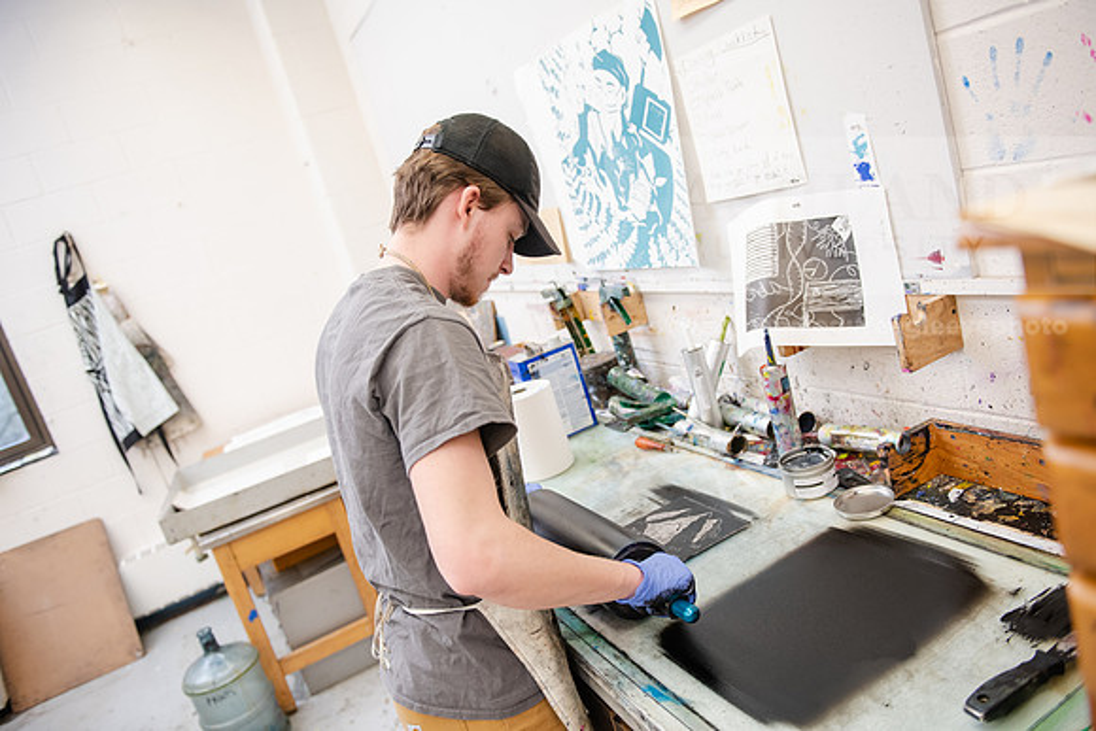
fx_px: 822
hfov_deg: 67.4
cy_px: 366
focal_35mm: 27
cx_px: 548
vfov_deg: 48.0
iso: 800
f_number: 3.2
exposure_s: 1/200
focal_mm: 27
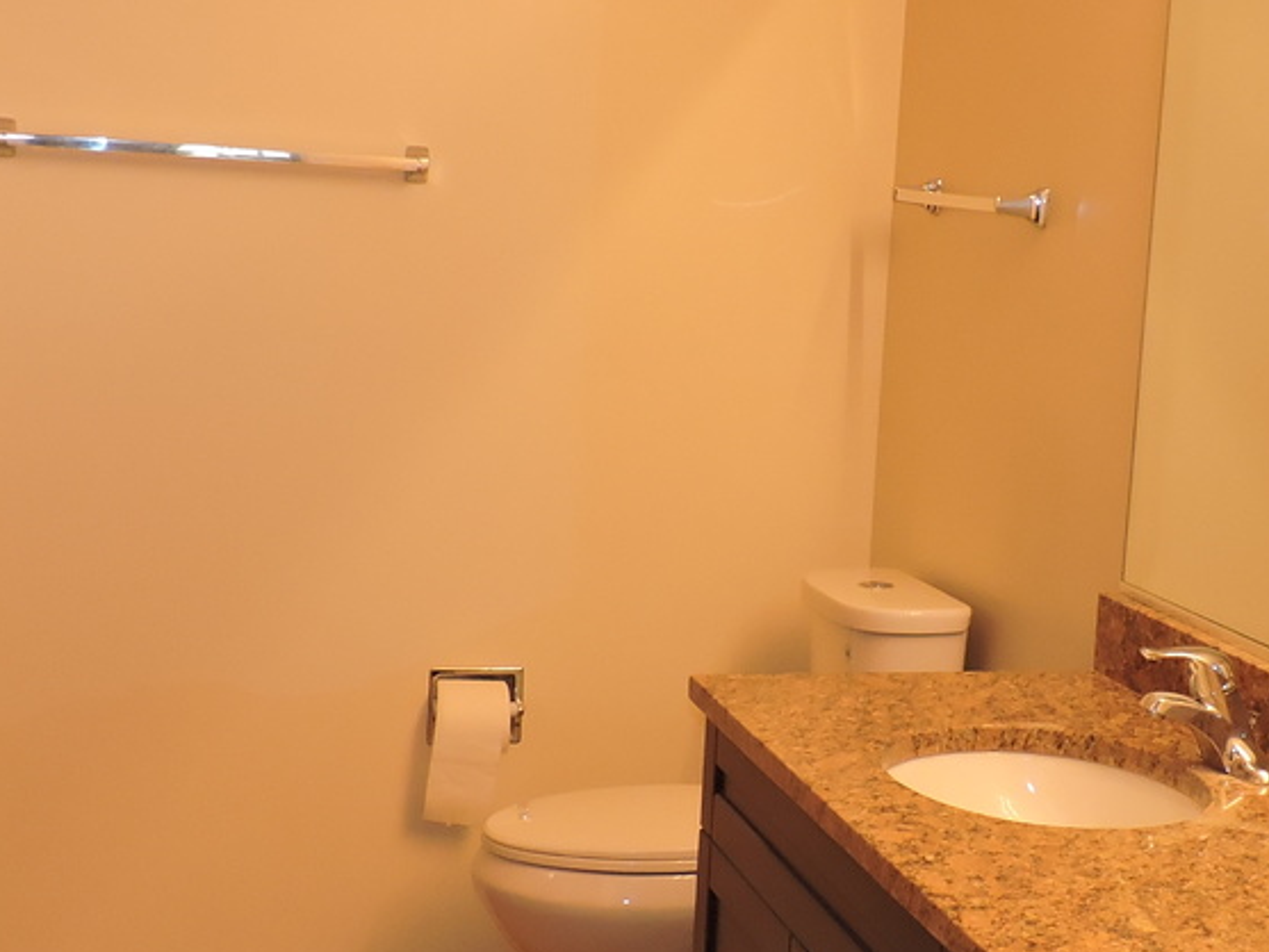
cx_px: 936
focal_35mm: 62
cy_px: 483
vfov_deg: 23.7
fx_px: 2273
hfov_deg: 30.7
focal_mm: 4.3
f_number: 3
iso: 250
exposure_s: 1/40
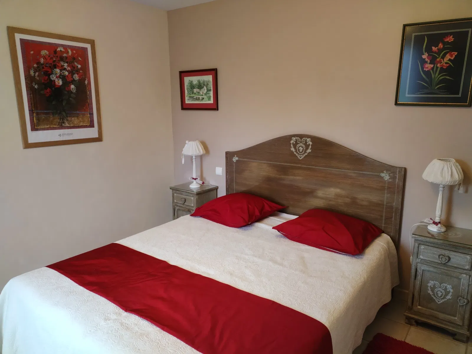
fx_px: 355
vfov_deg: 53.1
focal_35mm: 26
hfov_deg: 67.3
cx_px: 236
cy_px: 177
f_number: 1.8
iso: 1106
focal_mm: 4.75
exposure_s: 1/25
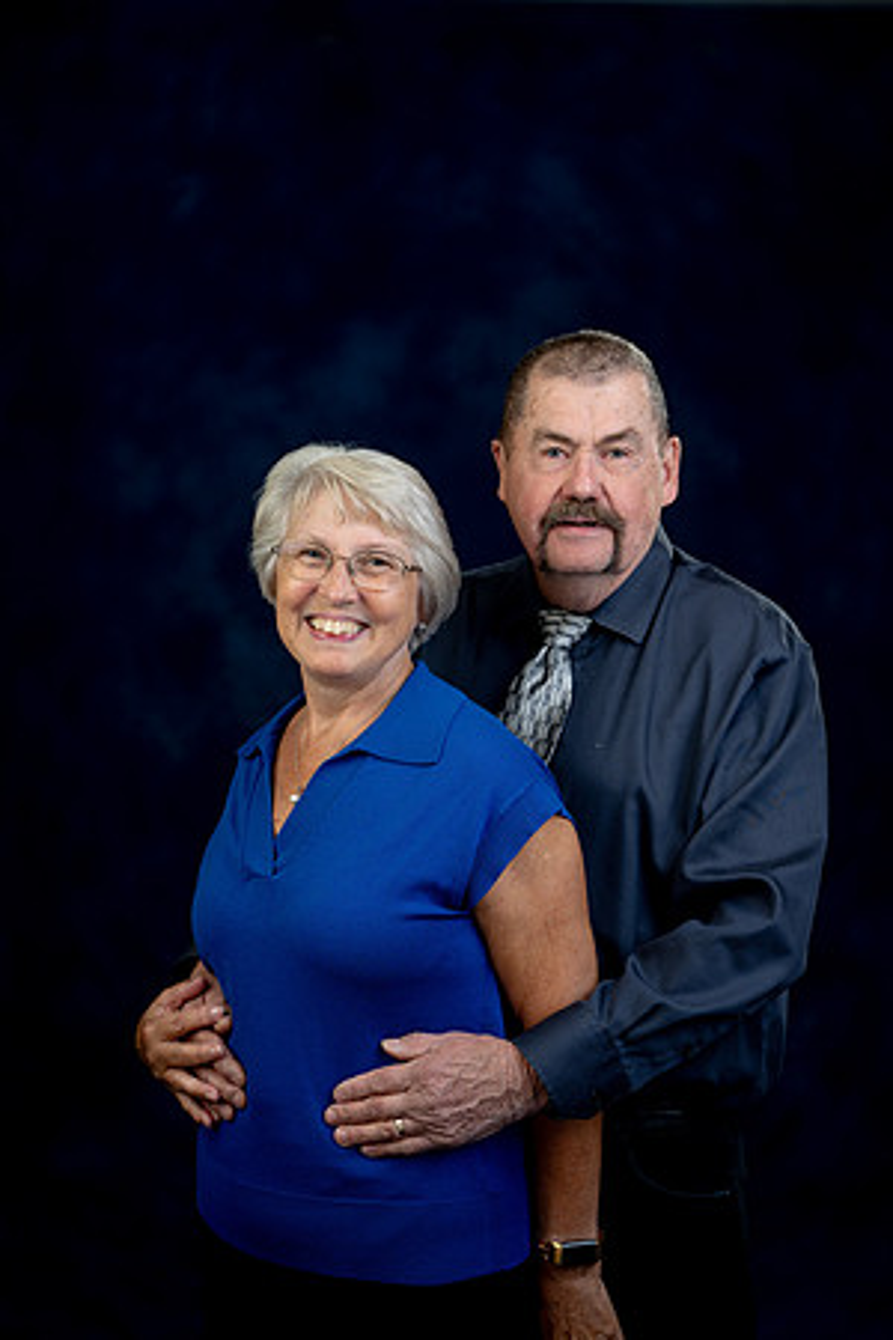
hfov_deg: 27.0
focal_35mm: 50
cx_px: 446
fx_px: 1860
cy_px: 670
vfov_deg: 39.6
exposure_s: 1/200
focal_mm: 50
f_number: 4.5
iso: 200
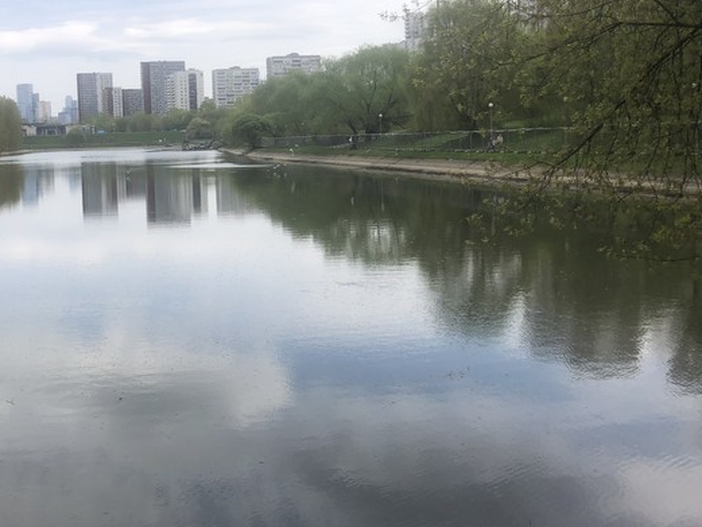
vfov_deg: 33.4
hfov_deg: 43.1
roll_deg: +1.8
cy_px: 190
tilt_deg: -4.0
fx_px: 872
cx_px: 221
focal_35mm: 43
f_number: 1.8
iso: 25
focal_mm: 3.99
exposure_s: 1/2525
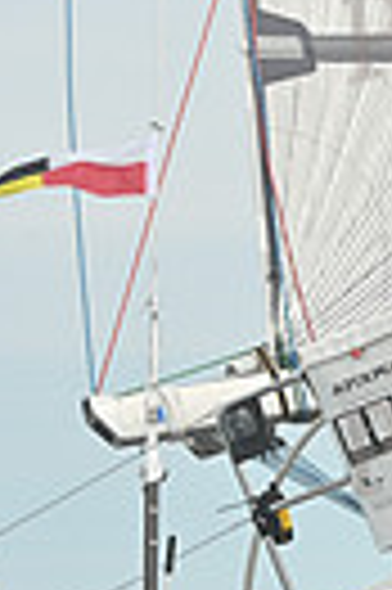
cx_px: 1212
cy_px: 552
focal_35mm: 310
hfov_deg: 4.3
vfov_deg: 6.6
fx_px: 5076
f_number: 8
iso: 320
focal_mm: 70
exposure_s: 1/1250
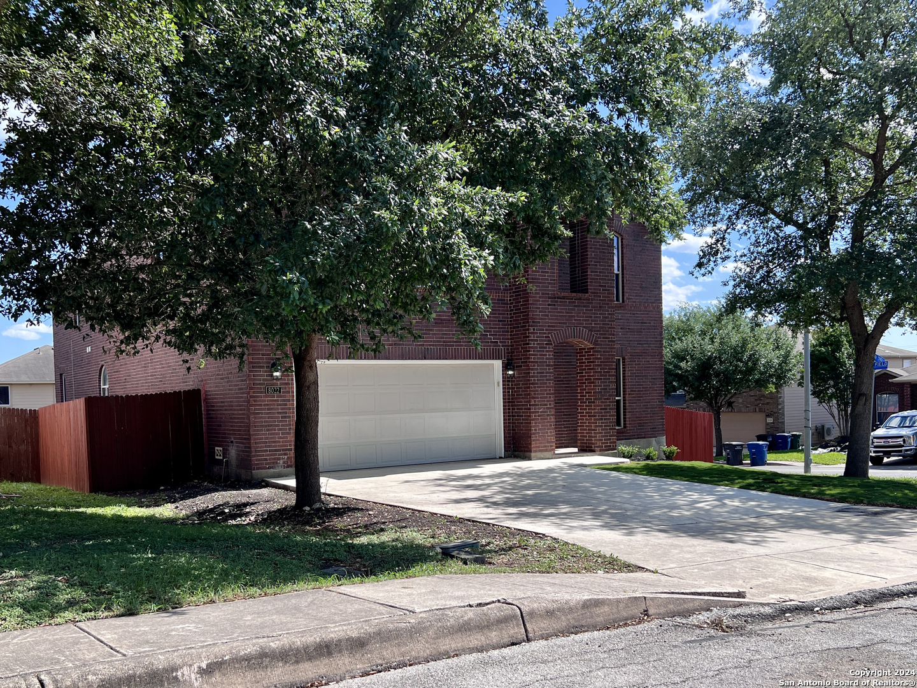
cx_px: 458
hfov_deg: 67.3
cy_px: 344
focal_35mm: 26
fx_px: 689
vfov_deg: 53.1
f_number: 1.5
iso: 50
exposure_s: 1/2915
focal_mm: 5.7
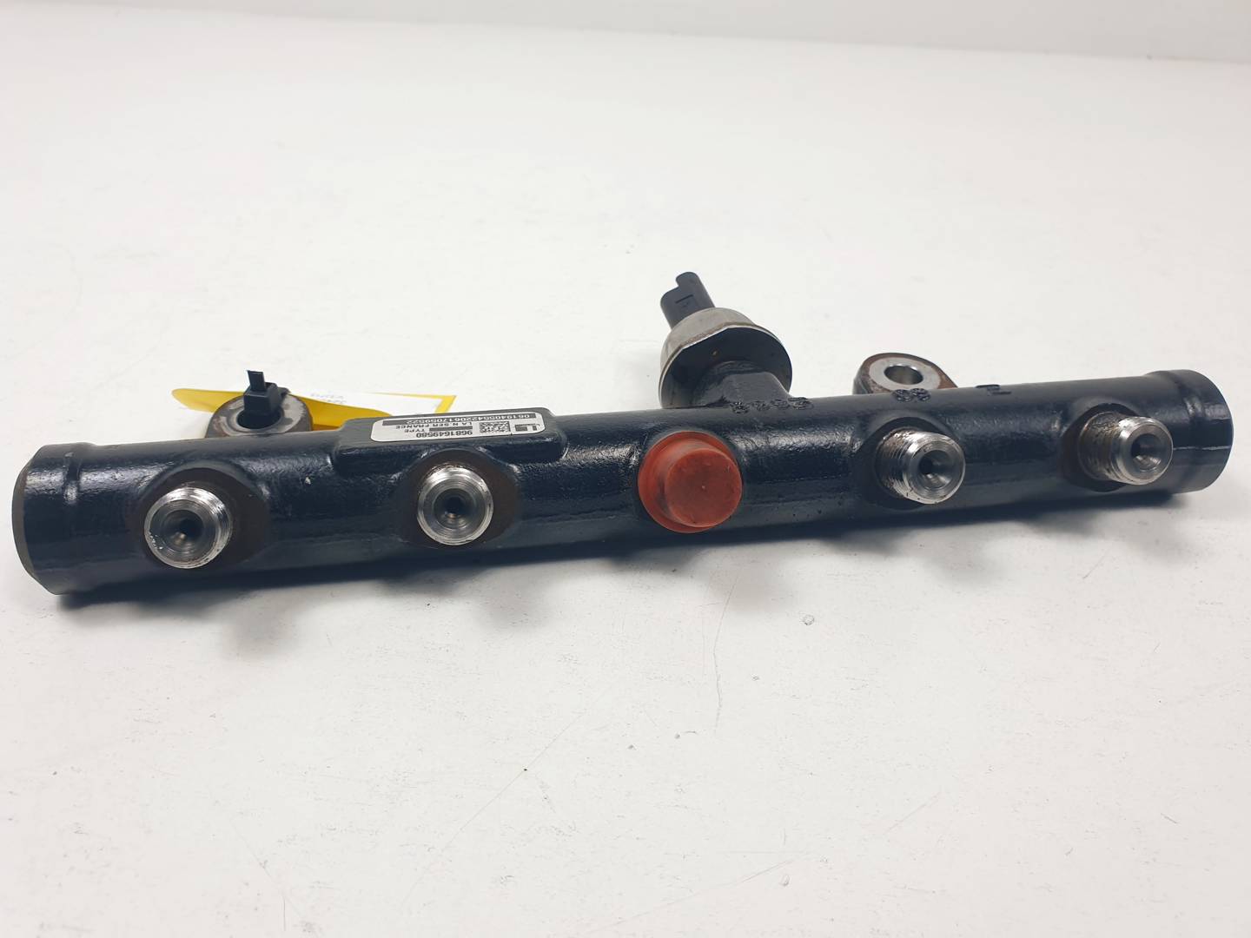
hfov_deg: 67.3
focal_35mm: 26
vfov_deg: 53.1
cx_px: 626
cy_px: 469
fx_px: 940
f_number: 2.4
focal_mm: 4.3
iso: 50
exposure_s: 1/282
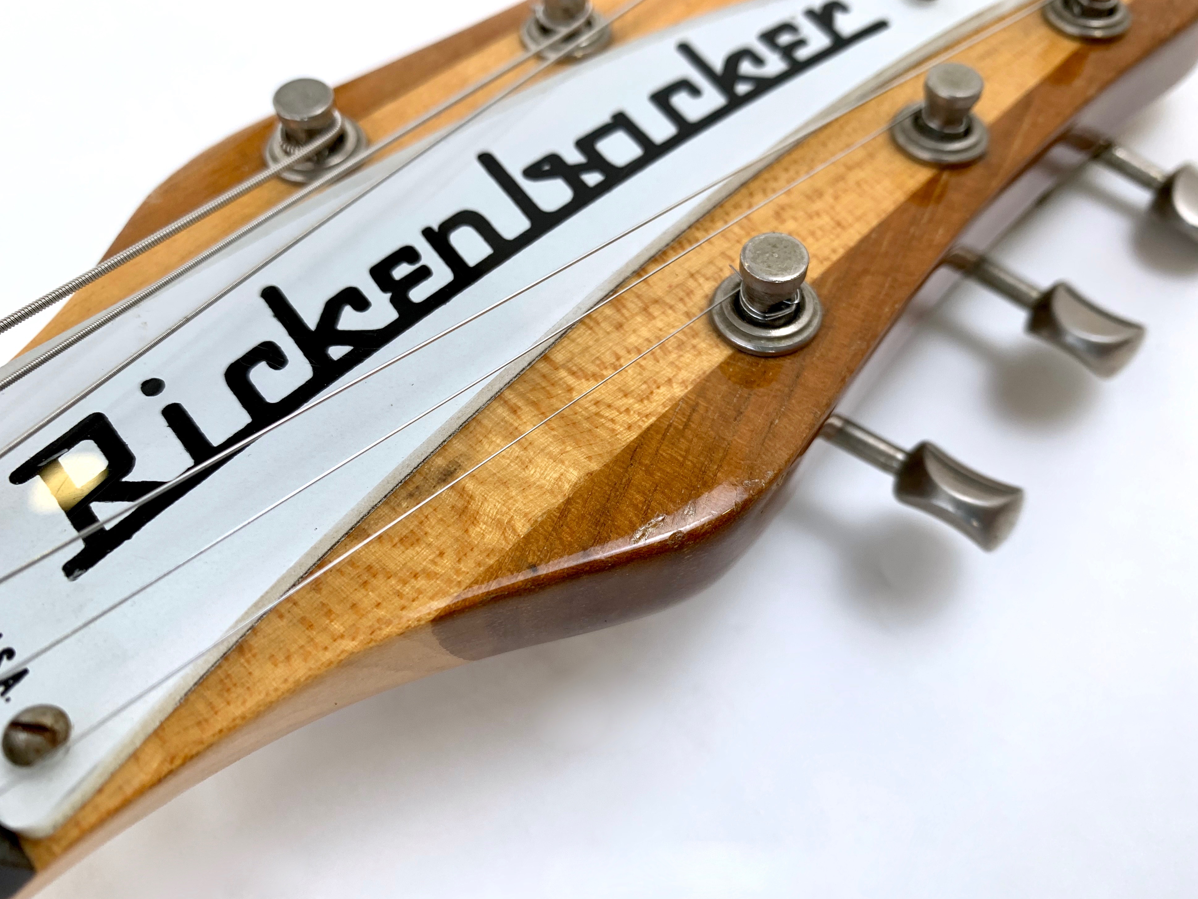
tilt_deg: -61.5
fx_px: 934
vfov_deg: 51.3
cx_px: 612
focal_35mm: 27
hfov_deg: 65.3
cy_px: 463
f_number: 1.8
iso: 32
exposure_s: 1/100
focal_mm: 4.25
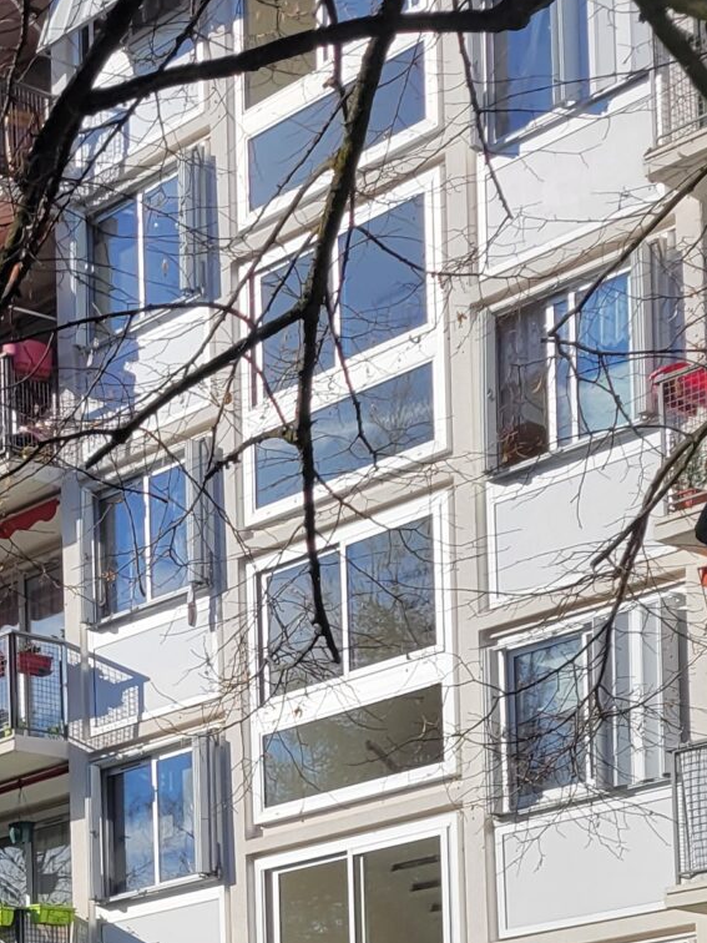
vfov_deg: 20.1
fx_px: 2396
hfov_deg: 15.7
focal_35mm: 88
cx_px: -301
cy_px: 1281
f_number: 1.8
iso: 40
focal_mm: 5.4
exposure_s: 1/2077
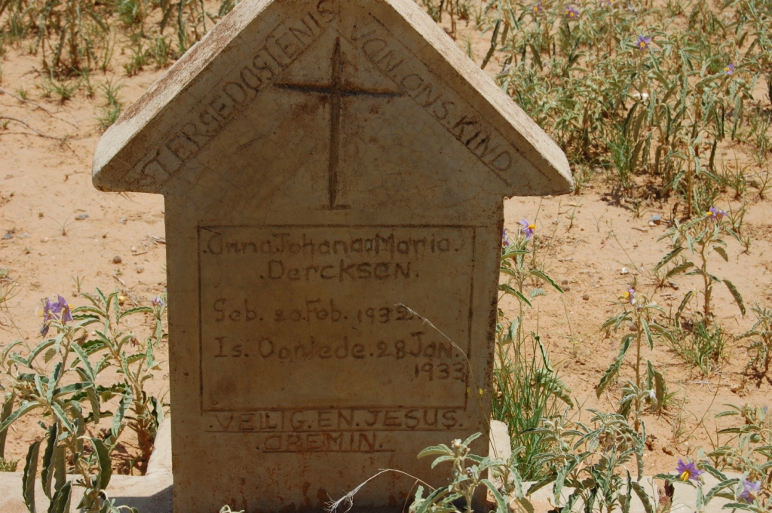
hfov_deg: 24.6
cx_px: 386
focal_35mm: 82
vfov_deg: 16.5
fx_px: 1768
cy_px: 256
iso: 200
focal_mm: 55
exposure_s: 1/200
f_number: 14
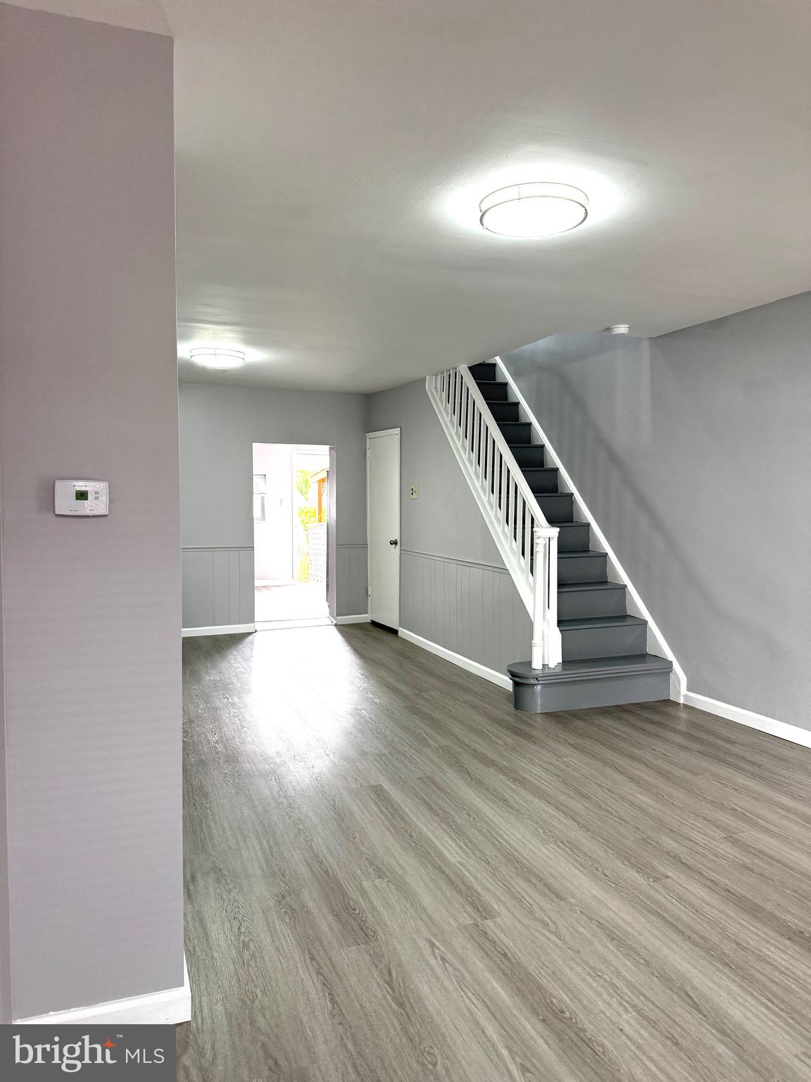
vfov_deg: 71.6
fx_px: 750
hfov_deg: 56.8
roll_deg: +0.2
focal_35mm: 24
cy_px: 541
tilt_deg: -3.2
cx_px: 406
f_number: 1.78
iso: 200
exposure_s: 1/127
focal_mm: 6.76
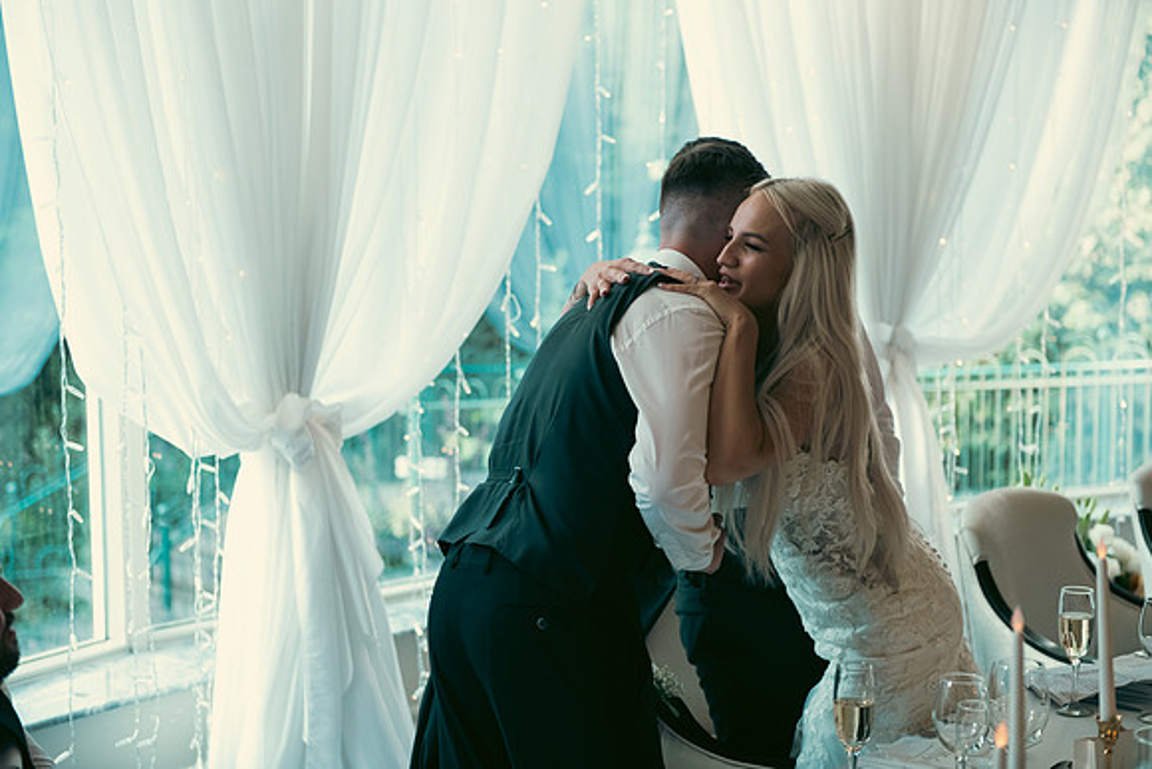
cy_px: 384
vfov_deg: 20.6
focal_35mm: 66
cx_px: 576
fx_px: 2112
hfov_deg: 30.5
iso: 400
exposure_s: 1/160
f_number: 3.5
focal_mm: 66
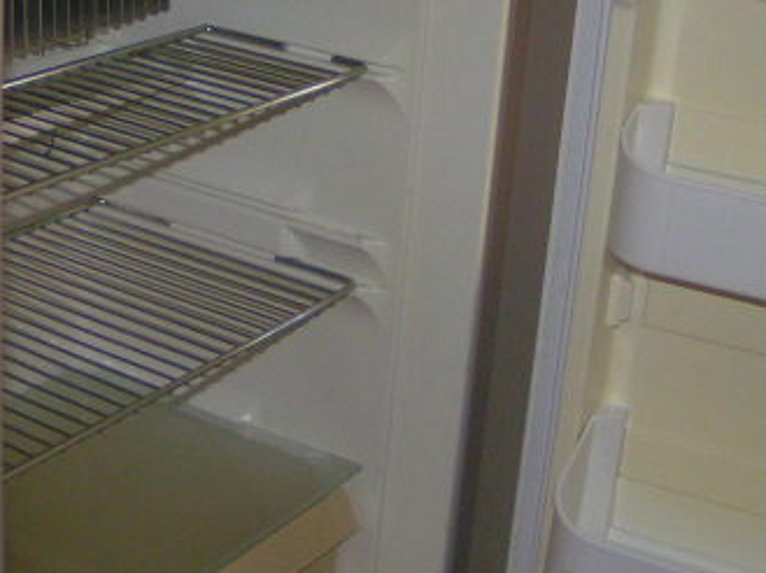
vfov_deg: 19.8
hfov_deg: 26.2
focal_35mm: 74
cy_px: 186
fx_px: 1636
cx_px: 256
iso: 200
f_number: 2.8
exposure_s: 1/40
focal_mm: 5.8
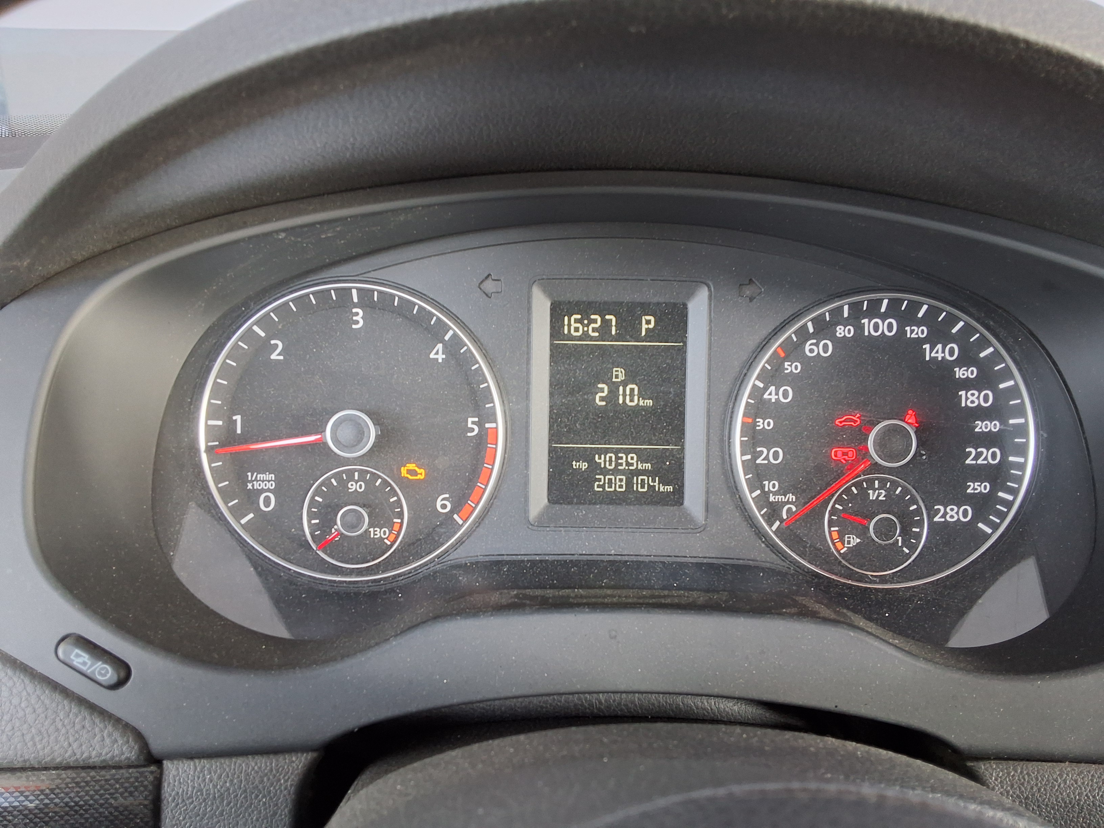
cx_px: 552
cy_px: 414
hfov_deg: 63.4
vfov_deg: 49.7
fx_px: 893
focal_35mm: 28
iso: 200
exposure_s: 1/40
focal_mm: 2.91
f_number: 1.9
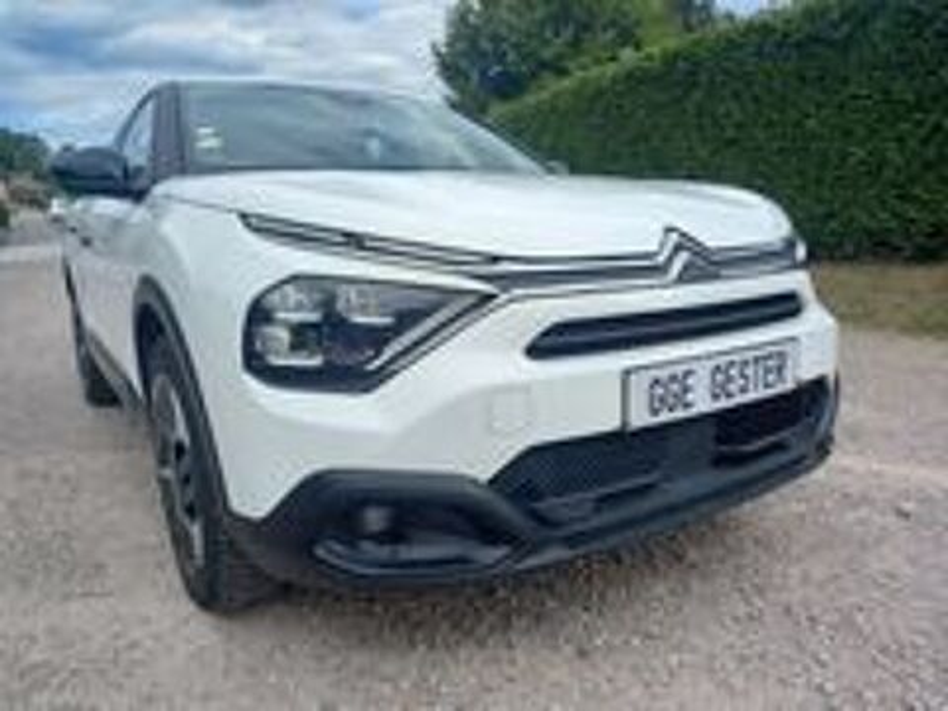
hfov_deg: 69.4
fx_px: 685
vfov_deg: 54.9
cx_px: 474
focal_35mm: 25
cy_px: 356
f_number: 2
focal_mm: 4.6
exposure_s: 1/621
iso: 25
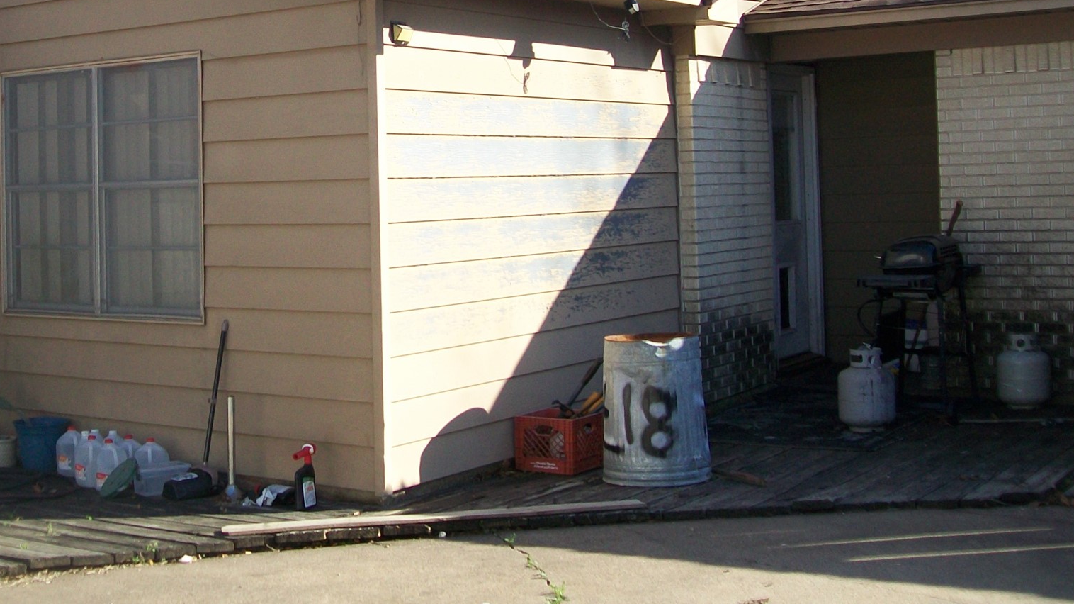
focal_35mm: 53
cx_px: 370
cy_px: 94
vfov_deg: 22.2
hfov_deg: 38.8
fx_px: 1509
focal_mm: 6
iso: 64
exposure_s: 1/500
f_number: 2.7
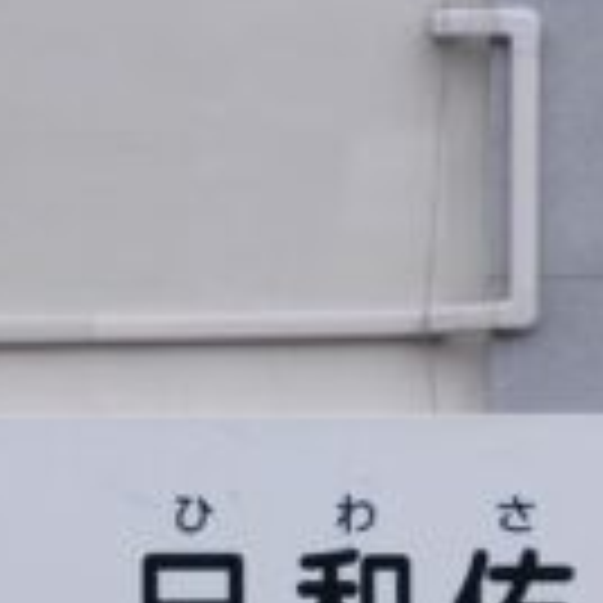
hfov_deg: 6.9
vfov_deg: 6.8
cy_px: 562
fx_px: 5026
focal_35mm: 255
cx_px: 333
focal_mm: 56
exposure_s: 1/80
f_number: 5
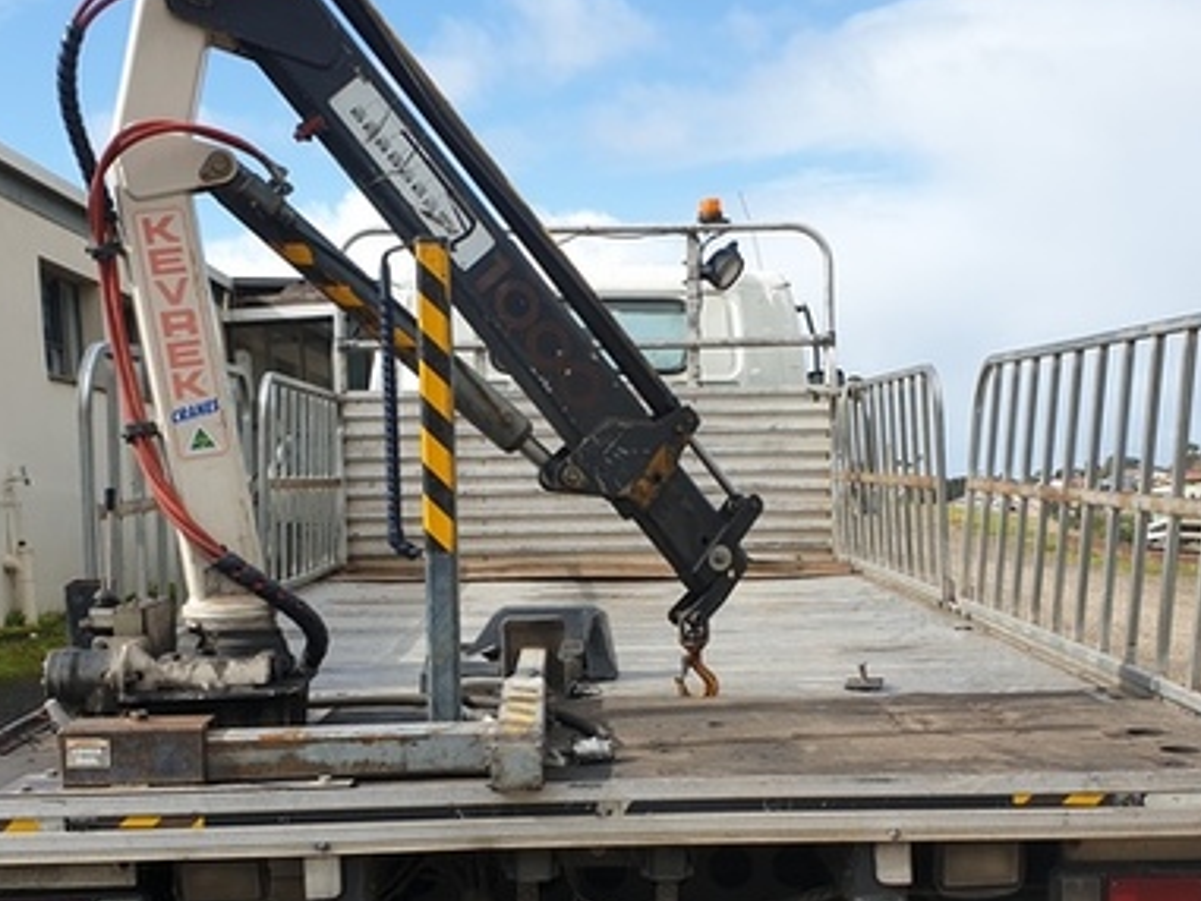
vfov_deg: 32.0
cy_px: 588
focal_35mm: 45
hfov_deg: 42.1
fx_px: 1562
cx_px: 627
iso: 50
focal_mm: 4.3
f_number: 2.4
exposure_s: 1/1035
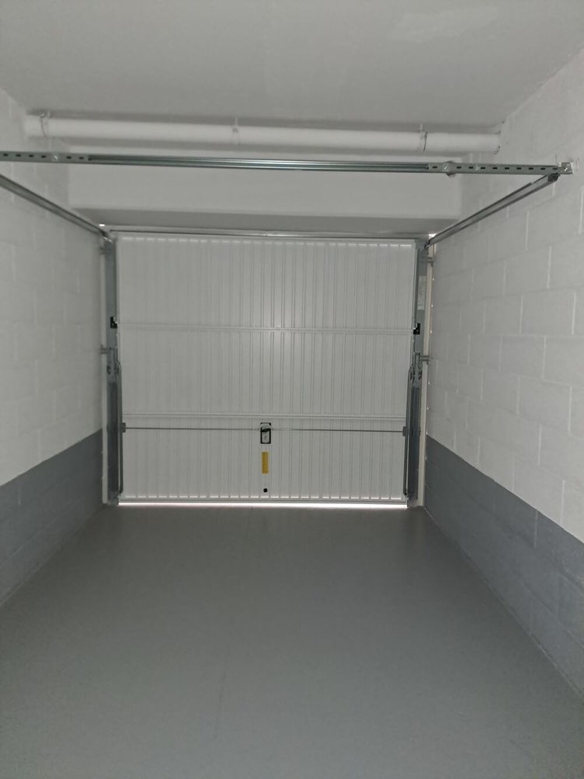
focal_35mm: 25
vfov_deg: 69.4
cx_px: 292
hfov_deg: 54.9
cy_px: 390
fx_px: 562
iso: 500
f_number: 1.8
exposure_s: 1/25
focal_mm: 4.65
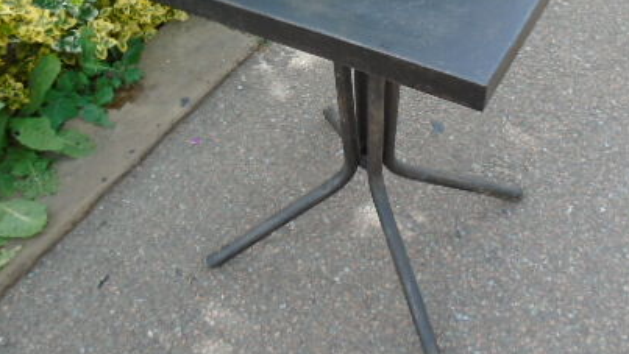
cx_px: 371
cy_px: 59
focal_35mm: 45
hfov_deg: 45.3
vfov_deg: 26.0
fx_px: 751
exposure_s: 1/250
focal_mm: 4.6
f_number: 3.2
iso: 100
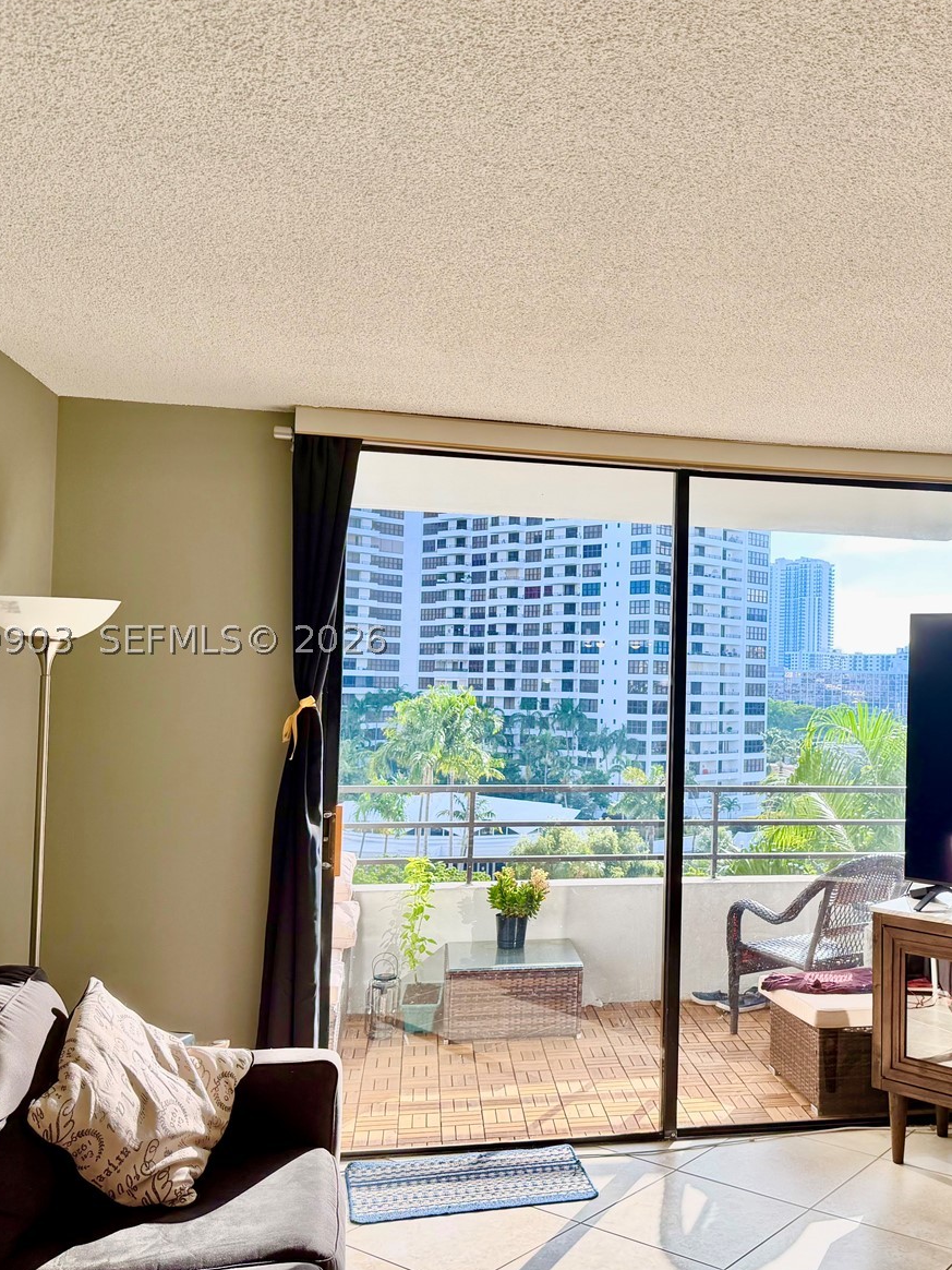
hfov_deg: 41.6
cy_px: 639
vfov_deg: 55.4
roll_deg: -1.0
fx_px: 1210
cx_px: 721
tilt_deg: +0.9
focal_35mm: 33
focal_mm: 6.76
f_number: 1.78
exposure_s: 1/555
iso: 80
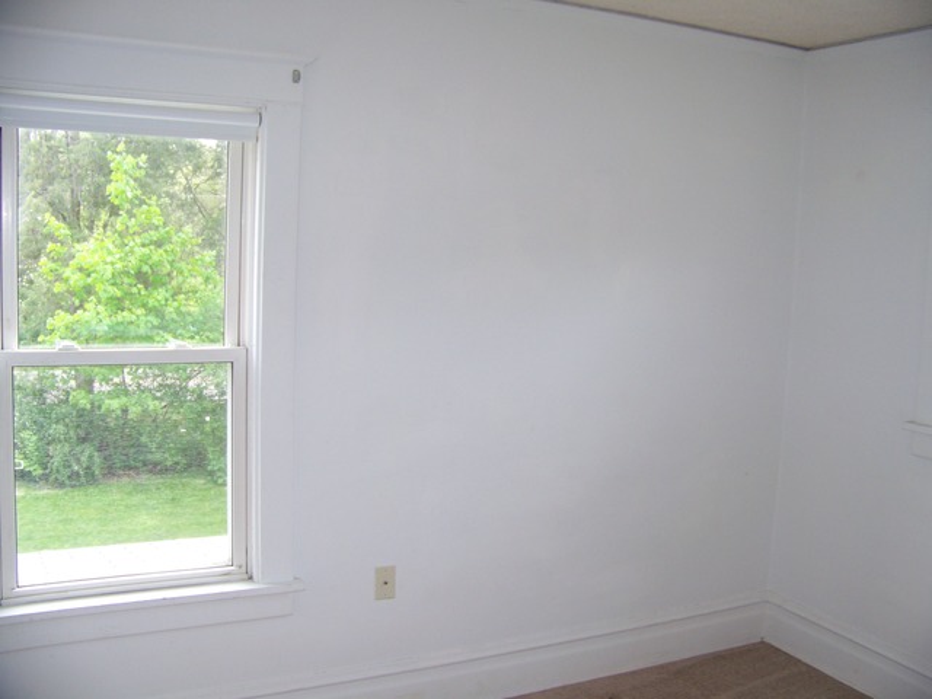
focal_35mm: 36
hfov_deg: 51.4
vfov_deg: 39.7
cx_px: 466
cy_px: 350
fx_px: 969
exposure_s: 1/60
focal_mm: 5.85
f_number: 2.8
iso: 64
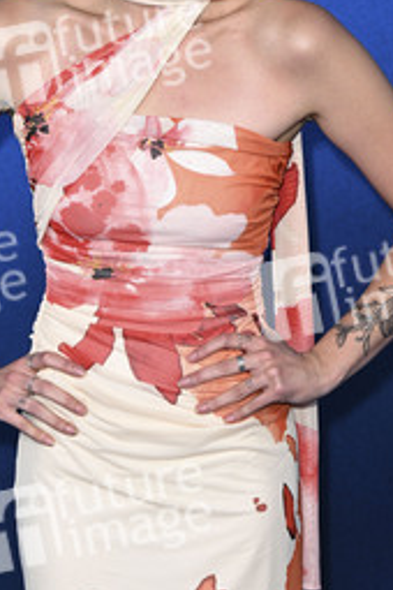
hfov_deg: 9.2
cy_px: 171
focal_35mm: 149
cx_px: 160
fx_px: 2440
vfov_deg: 13.7
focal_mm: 95
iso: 1000
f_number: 6.3
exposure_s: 1/250
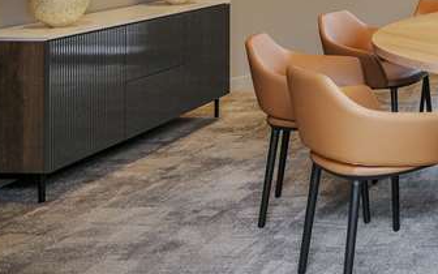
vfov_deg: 20.4
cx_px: 628
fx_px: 704
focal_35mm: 59
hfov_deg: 26.6
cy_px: -64
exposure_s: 1/60
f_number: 4
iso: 280
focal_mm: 19
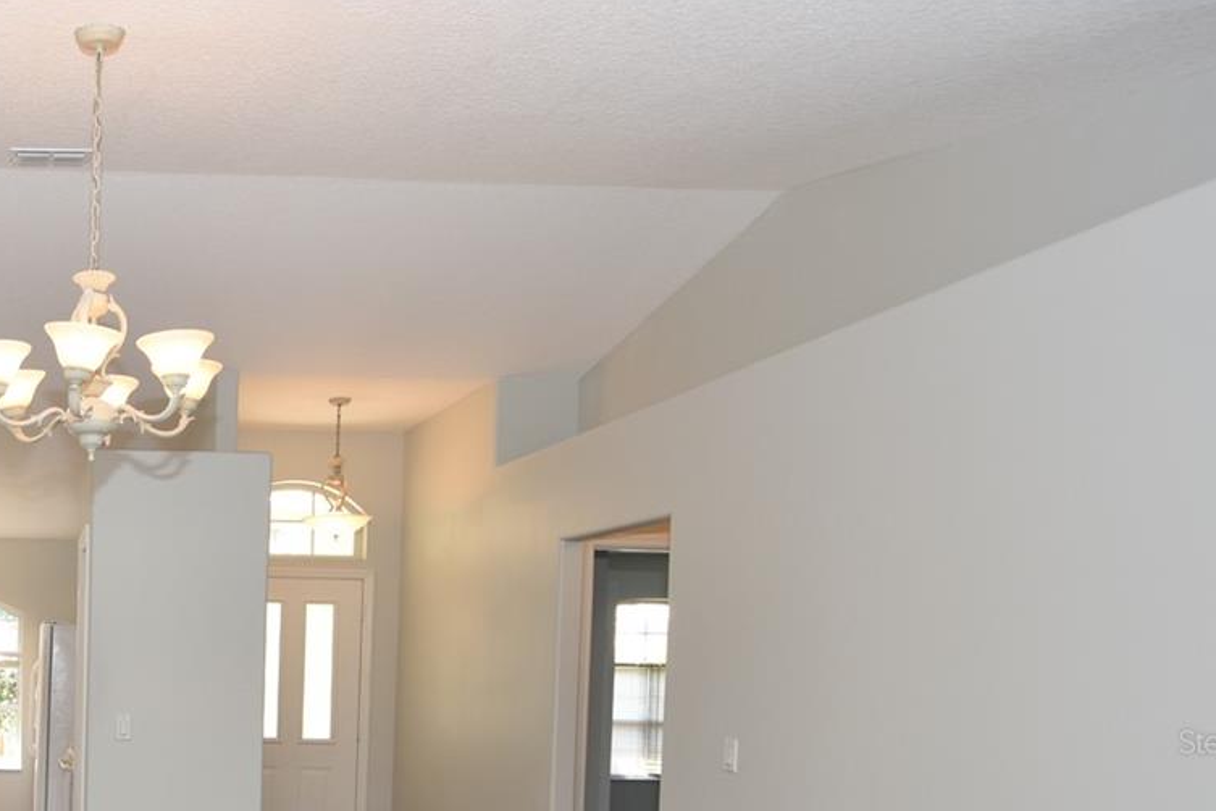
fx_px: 1184
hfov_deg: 46.5
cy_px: 742
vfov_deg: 35.4
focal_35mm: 35
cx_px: 31
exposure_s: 1/60
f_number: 4
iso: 220
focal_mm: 11
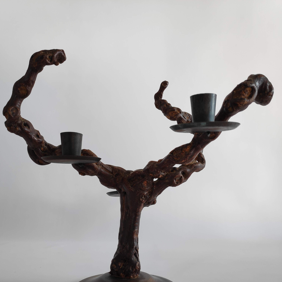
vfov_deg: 63.3
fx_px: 221
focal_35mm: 24
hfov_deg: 65.0
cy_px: 190
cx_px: 139
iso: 360
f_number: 1.9
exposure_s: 1/100
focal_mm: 3.94
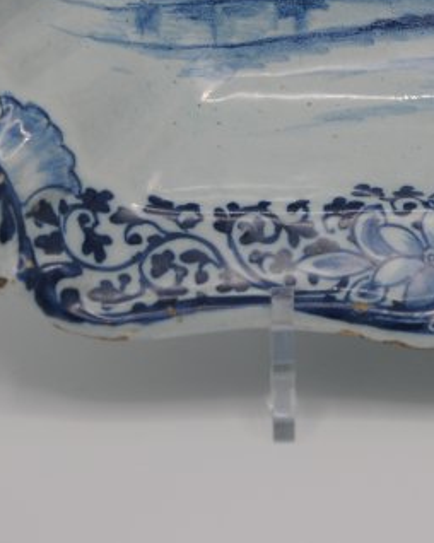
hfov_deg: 6.9
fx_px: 3584
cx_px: 490
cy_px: -131
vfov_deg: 8.6
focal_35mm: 223
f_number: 4.8
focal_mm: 42
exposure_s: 1/200
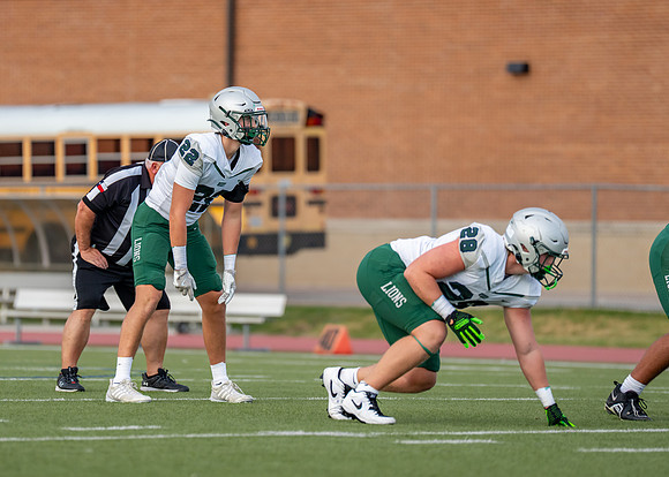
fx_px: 5970
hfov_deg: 6.4
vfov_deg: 4.6
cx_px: 232
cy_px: 229
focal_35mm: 314
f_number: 2.8
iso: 500
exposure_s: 1/2000
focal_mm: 200
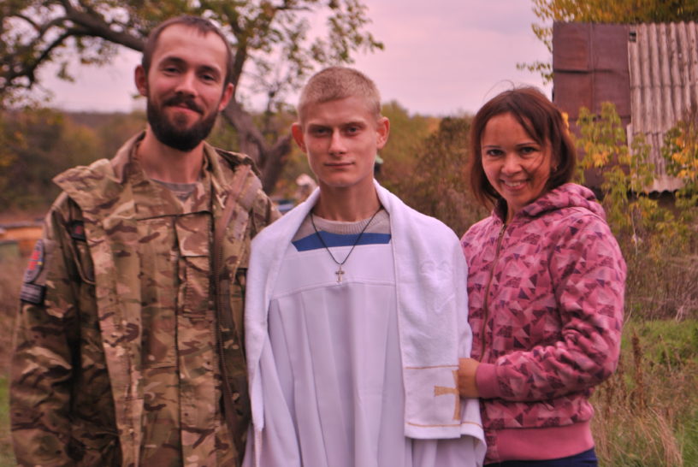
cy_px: 234
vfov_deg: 16.6
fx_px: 1601
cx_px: 349
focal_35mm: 82
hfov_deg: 24.6
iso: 100
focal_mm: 55
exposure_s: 1/80
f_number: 5.6
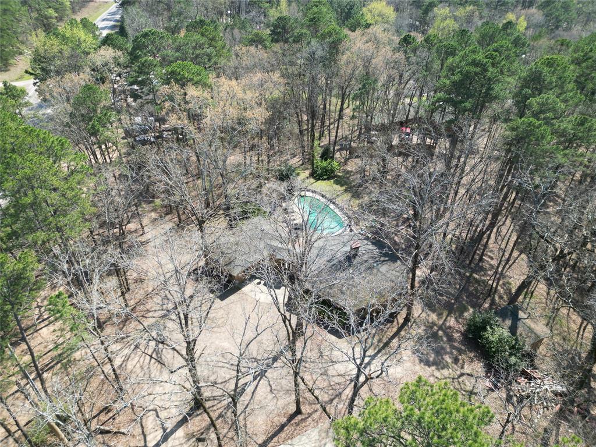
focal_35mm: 24
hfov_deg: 71.6
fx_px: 413
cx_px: 298
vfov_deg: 56.8
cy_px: 224
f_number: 1.7
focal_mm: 6.72
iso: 130
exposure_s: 1/1000
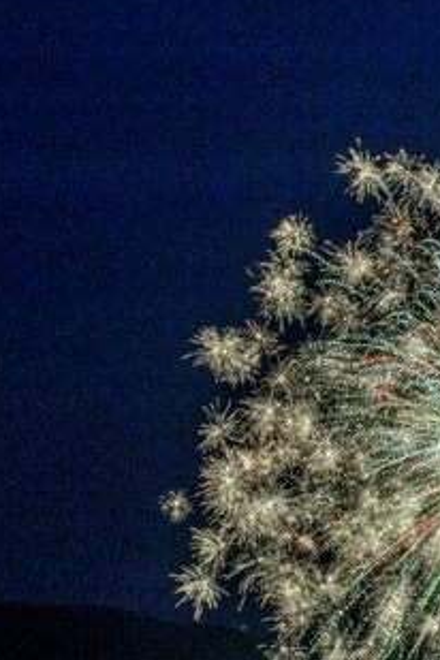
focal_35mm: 87
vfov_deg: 23.2
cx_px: 397
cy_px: 456
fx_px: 1595
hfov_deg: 15.5
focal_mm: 35
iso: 200
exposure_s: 12
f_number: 16
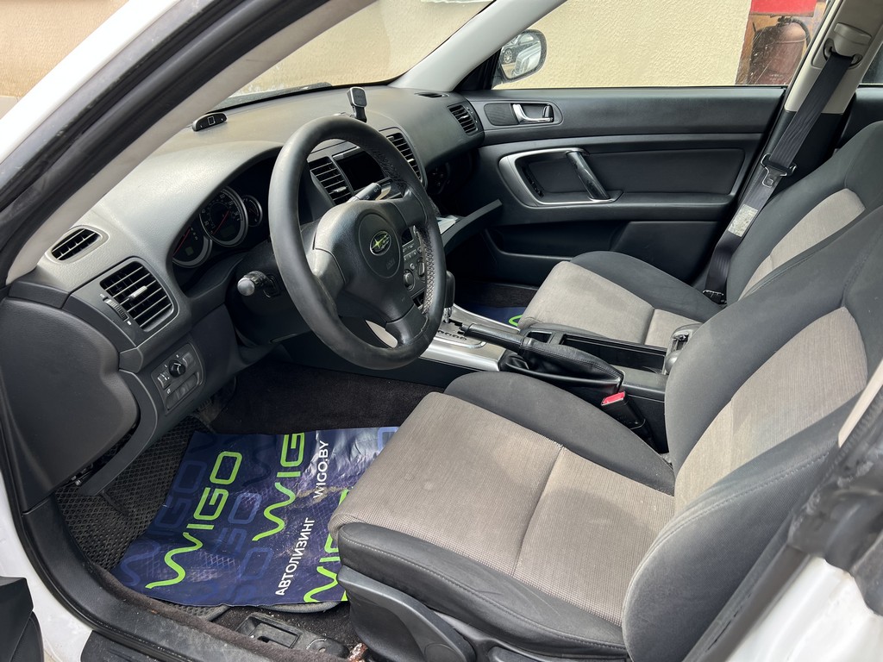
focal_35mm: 26
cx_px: 442
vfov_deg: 53.1
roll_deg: +0.0
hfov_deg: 67.3
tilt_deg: -29.4
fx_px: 663
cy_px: 331
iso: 50
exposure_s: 1/218
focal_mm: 5.7
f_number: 1.5
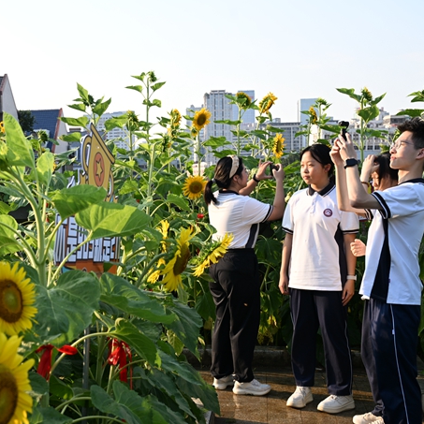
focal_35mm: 54
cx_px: 115
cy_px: 243
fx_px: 748
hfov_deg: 31.2
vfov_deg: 31.6
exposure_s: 1/125
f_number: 6.3
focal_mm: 36
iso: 110
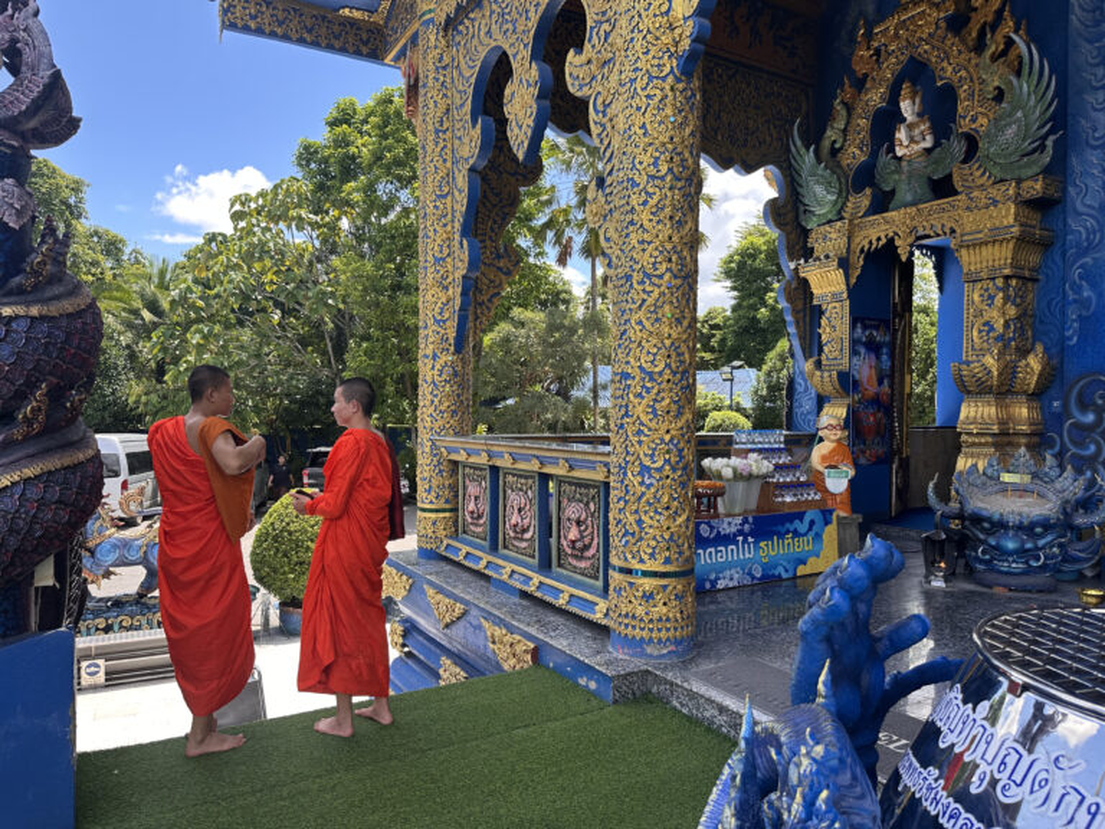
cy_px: 414
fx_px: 766
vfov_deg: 56.8
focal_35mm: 24
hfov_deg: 71.6
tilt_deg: +1.3
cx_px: 552
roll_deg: -0.1
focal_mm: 6.86
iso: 80
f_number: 1.78
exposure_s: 1/803
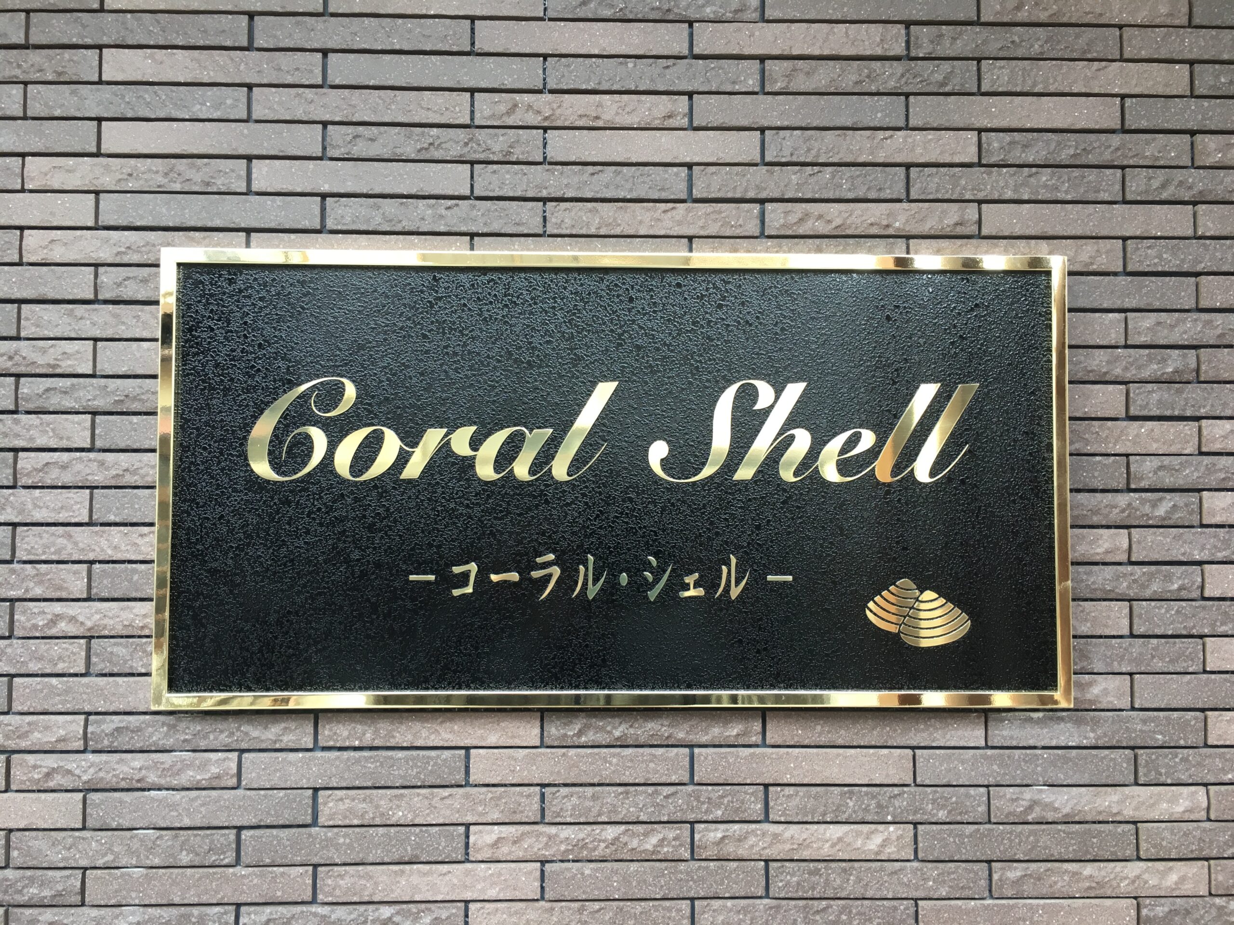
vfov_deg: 48.2
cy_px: 462
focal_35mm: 29
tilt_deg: +2.8
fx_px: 1034
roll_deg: -0.1
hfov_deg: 61.7
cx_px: 617
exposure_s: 1/30
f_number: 2.2
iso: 25
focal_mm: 4.15
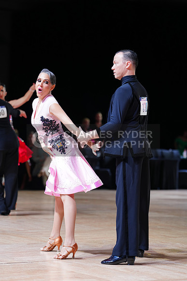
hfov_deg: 11.9
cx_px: 94
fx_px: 895
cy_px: 140
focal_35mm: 115
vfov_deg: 17.8
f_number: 2.8
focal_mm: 115
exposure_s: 1/400
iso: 800
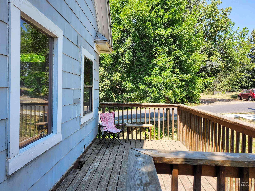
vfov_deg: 58.9
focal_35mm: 23
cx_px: 128
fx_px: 169
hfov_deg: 73.9
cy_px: 96
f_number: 1.8
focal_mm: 5.54
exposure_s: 1/500
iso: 25
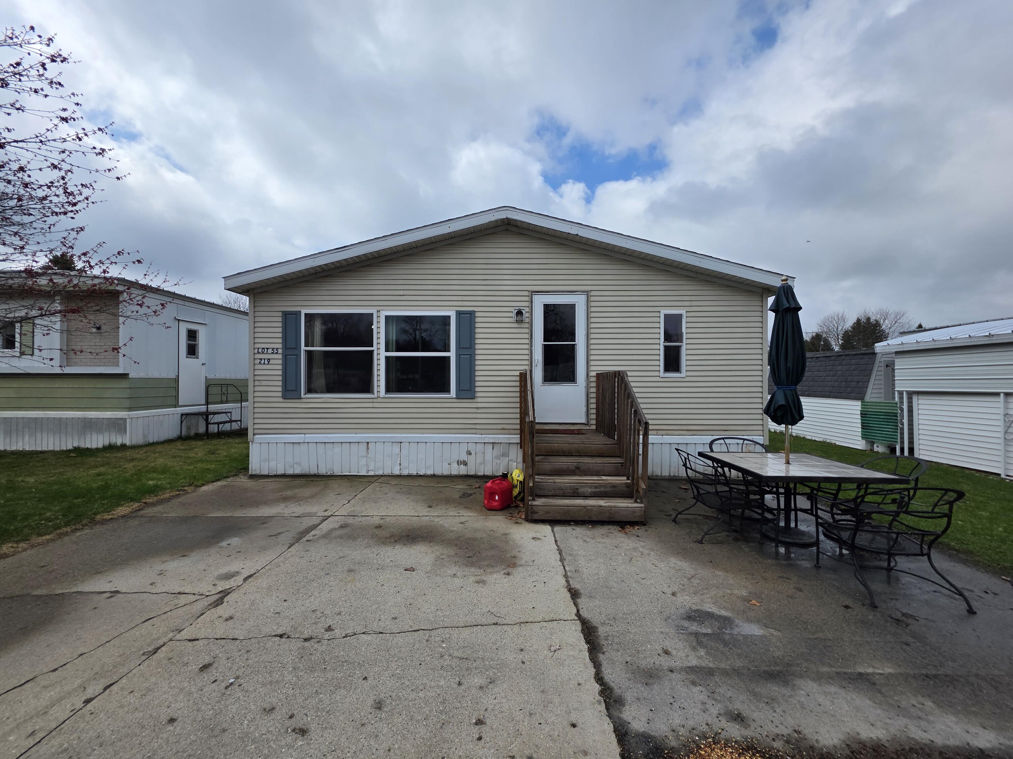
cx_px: 506
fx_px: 380
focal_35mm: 13
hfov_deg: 106.2
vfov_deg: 89.9
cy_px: 380
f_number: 1.9
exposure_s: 1/3436
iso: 40
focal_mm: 2.2
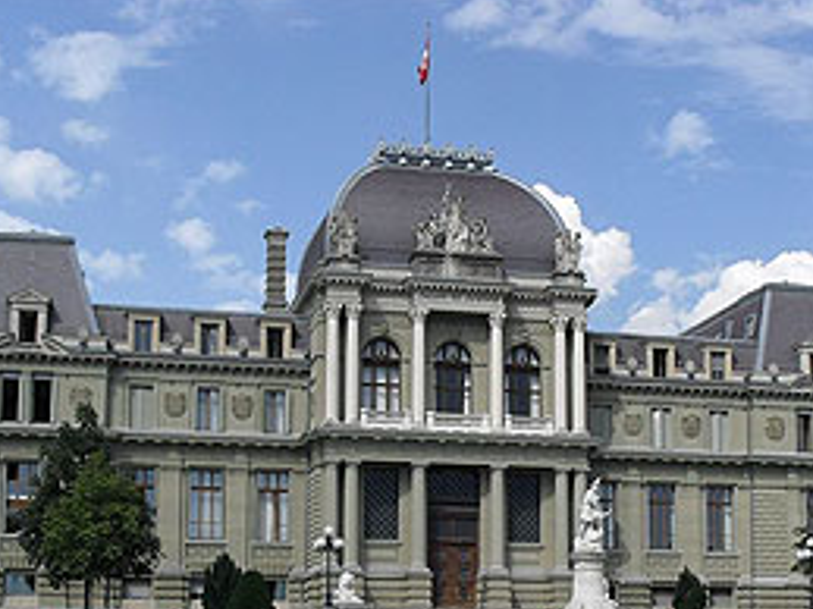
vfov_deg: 19.9
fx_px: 1714
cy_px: 520
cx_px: 540
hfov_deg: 26.5
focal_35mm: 73
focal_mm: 7.5
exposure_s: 1/180
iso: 100
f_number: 9.2
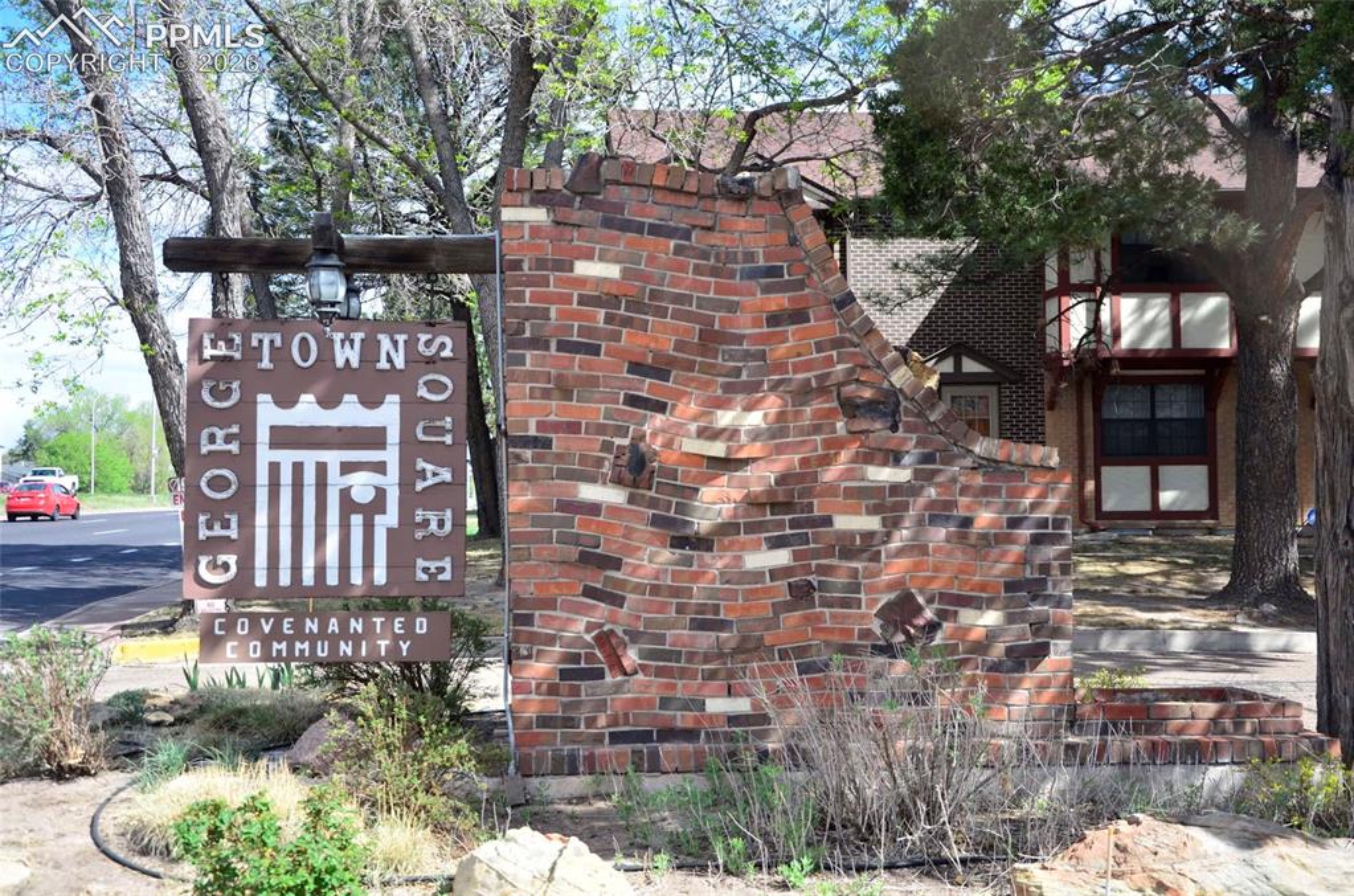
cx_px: 677
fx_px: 1576
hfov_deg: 46.5
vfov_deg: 31.7
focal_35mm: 42
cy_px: 448
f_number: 5
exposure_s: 1/400
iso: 200
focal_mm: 28
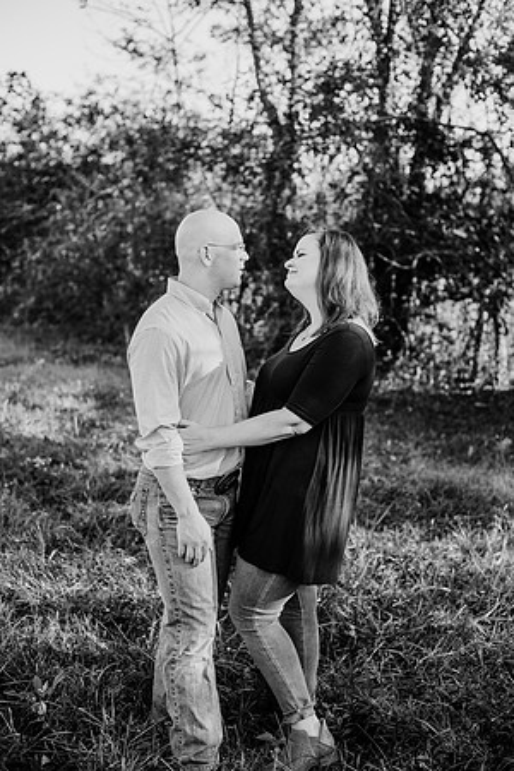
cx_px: 257
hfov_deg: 27.0
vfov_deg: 39.6
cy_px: 386
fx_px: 1071
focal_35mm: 50
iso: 200
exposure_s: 1/800
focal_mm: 50
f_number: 2.8
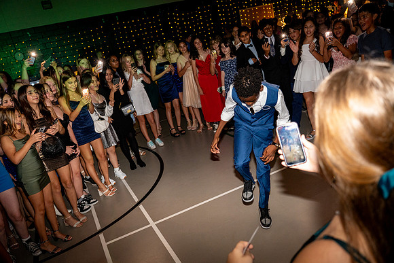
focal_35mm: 30
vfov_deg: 43.6
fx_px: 328
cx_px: 197
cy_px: 132
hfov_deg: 61.9
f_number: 4
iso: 1250
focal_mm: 30
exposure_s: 1/100
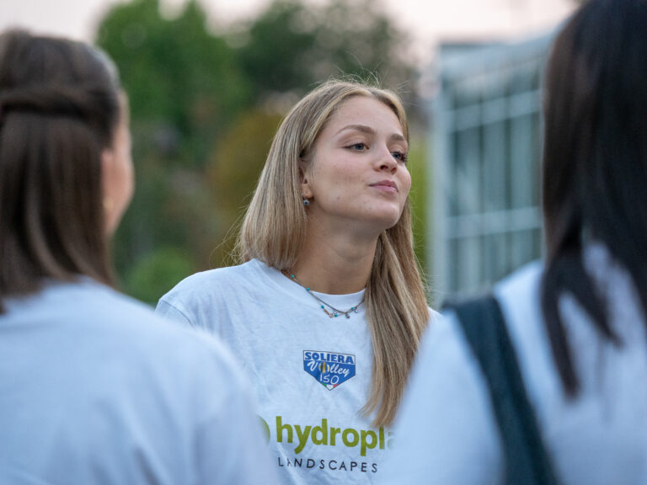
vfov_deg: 6.8
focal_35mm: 220
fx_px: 4112
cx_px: 324
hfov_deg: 9.0
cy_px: 242
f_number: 2.8
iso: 1250
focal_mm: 110
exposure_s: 1/250
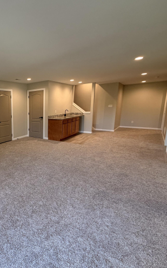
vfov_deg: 85.1
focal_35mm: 20
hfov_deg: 50.9
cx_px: 9
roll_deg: +2.3
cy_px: 133
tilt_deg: -10.5
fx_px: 146
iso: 250
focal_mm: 2.22
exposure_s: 1/120
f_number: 2.2
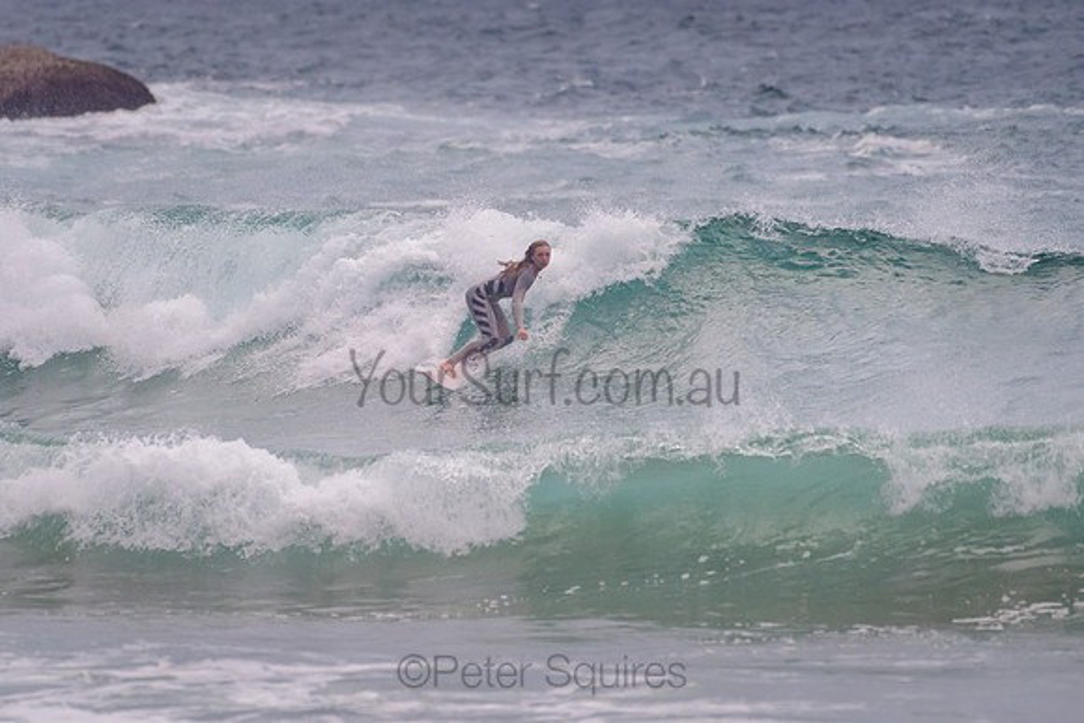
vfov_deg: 2.2
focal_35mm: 613
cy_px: 291
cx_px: 507
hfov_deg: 3.4
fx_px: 18459
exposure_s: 1/2000
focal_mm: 500
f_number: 5.6
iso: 1250
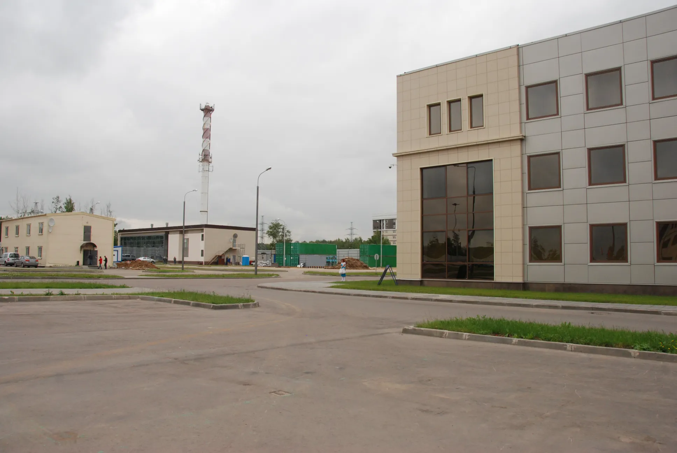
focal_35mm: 27
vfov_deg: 48.0
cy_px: 226
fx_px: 508
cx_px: 338
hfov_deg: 67.3
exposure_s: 1/400
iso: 400
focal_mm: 18
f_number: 10
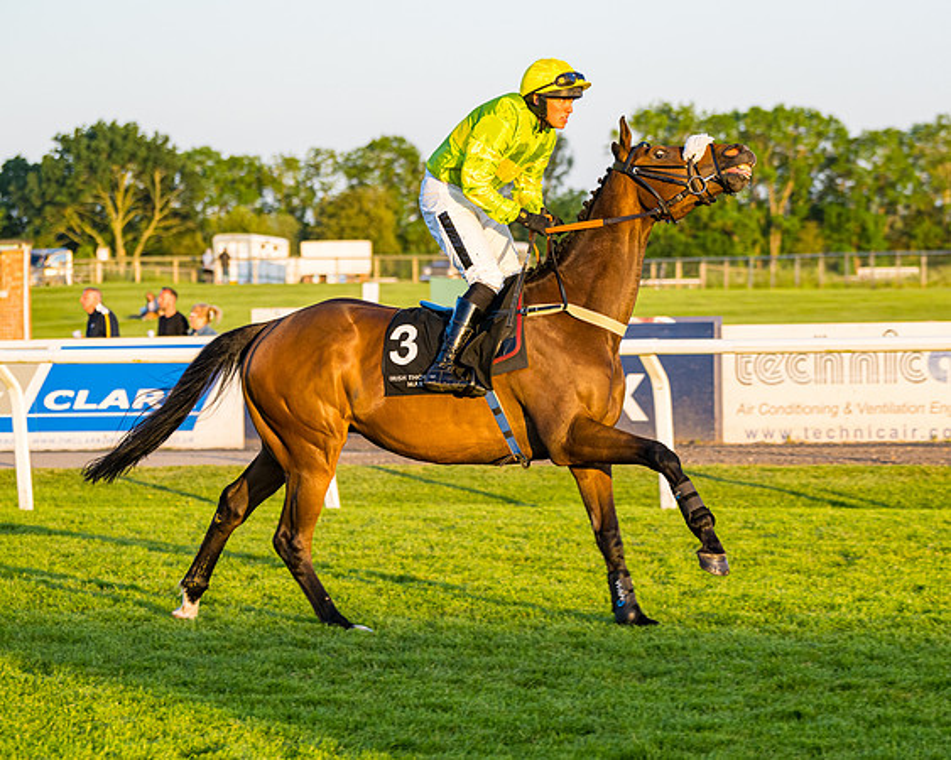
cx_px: 706
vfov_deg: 10.5
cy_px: 483
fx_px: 4131
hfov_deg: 13.1
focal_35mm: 147
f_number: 4
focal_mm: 102
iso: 400
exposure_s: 1/640
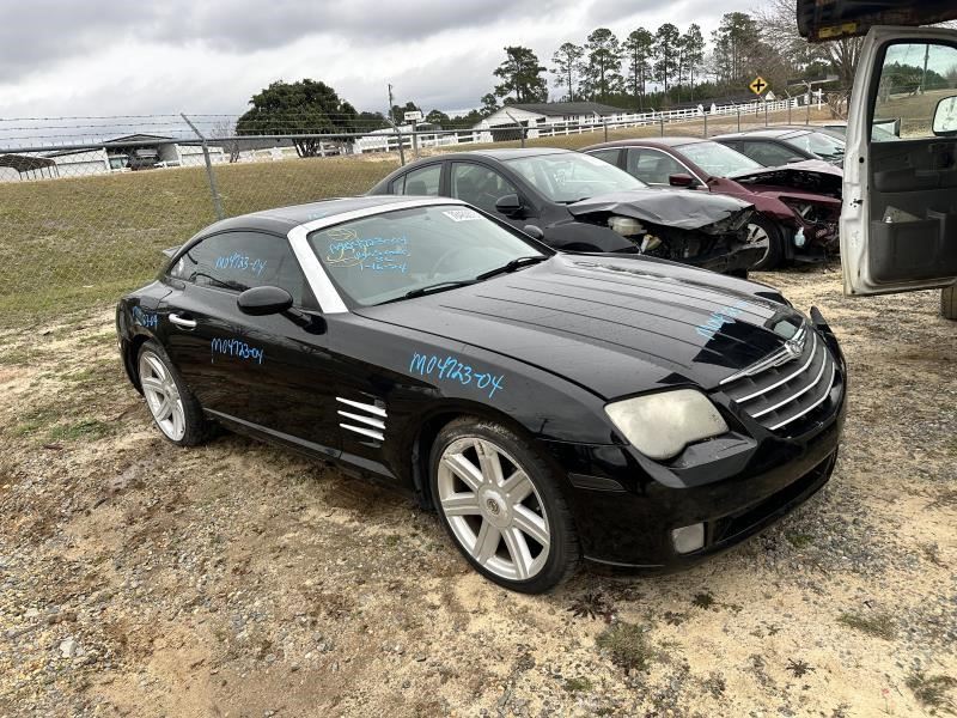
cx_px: 478
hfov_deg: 71.6
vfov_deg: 56.8
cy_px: 359
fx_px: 664
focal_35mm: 24
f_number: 1.78
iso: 80
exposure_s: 1/690
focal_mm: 6.86
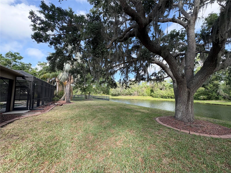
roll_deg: +0.4
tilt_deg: +4.6
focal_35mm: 14
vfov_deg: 85.7
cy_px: 86
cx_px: 116
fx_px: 93
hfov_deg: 102.1
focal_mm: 2.22
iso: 64
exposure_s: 1/561
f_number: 2.2
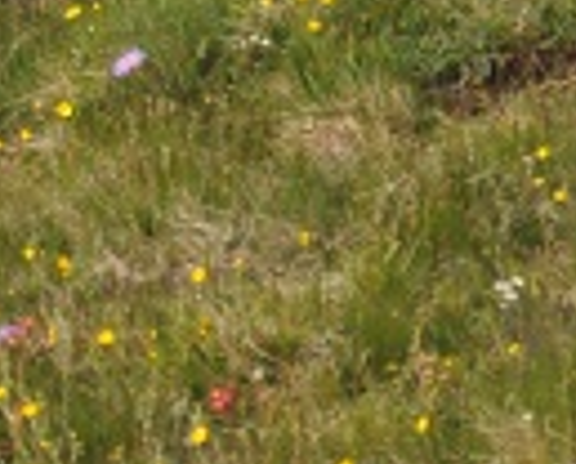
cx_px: -1060
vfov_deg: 3.4
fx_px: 7673
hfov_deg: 4.2
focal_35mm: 449
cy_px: -569
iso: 200
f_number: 7.1
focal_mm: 55
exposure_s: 1/200
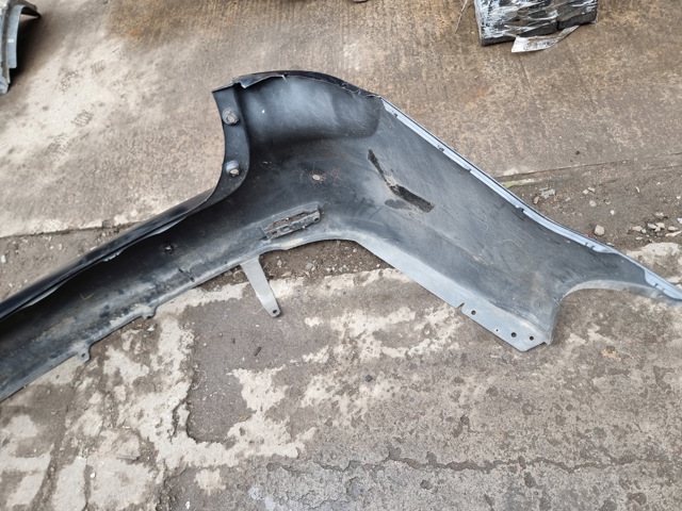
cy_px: 256
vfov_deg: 56.8
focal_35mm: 24
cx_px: 341
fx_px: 473
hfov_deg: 71.6
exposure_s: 1/100
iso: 50
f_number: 1.8
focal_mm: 6.7
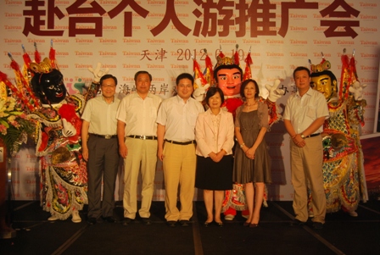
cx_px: 190
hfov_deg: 43.5
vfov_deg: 30.0
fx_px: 476
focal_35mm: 45
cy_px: 128
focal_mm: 30
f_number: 4.2
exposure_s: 1/30
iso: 400
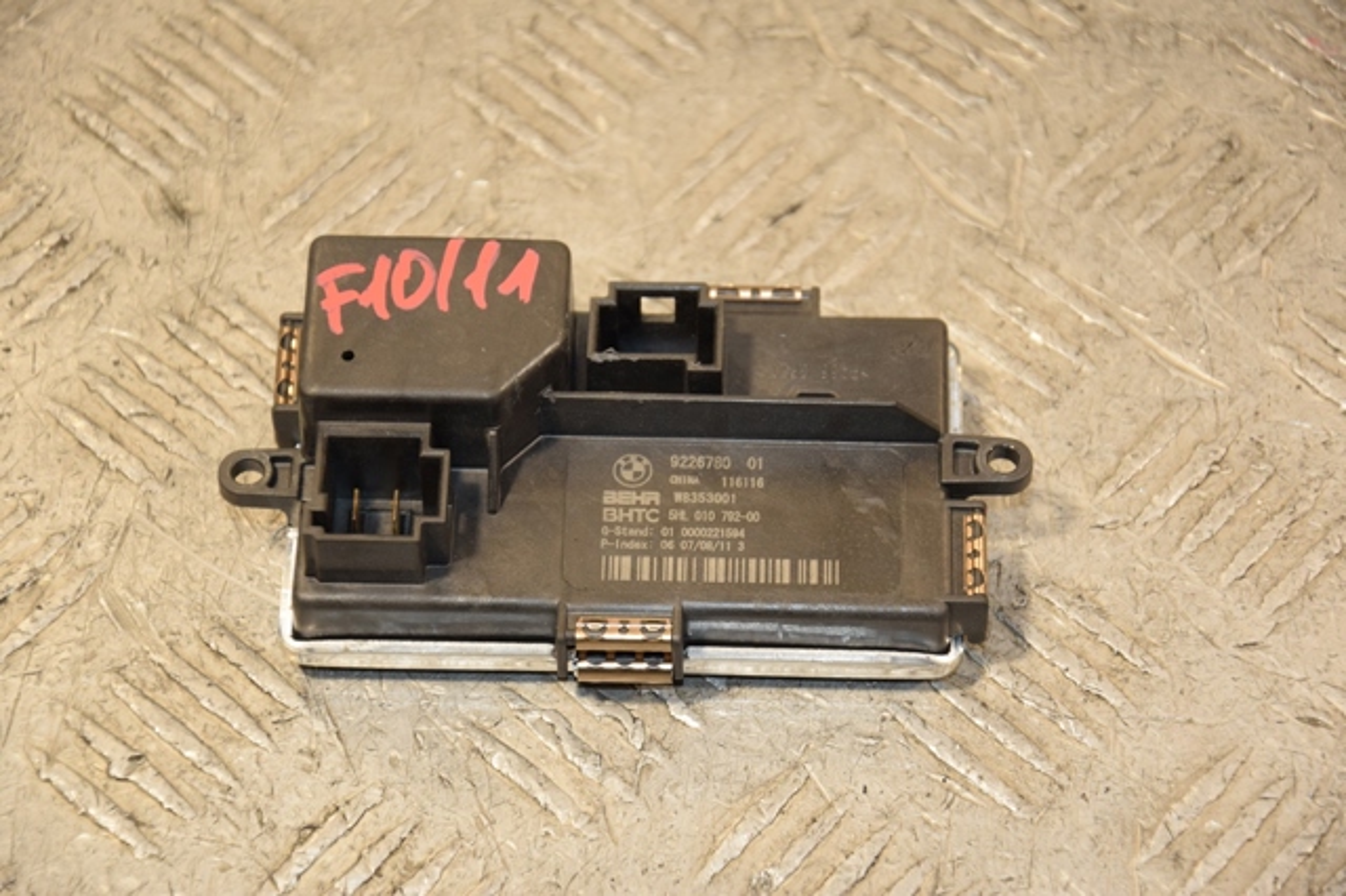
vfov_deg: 10.7
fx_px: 4764
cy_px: 448
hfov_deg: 16.1
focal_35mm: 128
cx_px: 673
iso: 800
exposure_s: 1/160
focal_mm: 85
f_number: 5.6
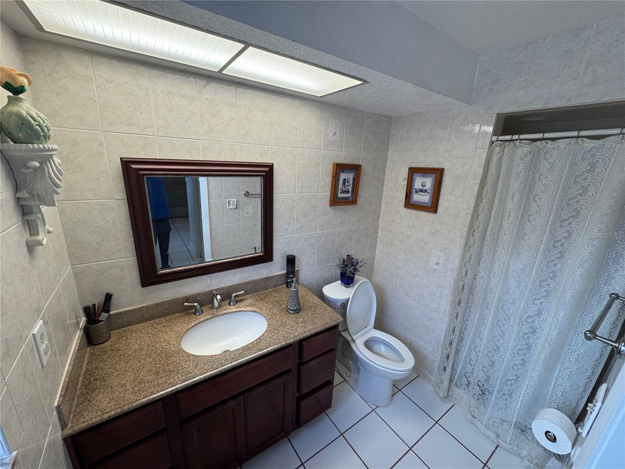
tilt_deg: -15.9
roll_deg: -2.7
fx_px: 253
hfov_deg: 102.1
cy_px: 234
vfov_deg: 85.7
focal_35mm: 14
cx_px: 312
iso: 160
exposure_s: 1/120
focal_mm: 2.22
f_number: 2.2
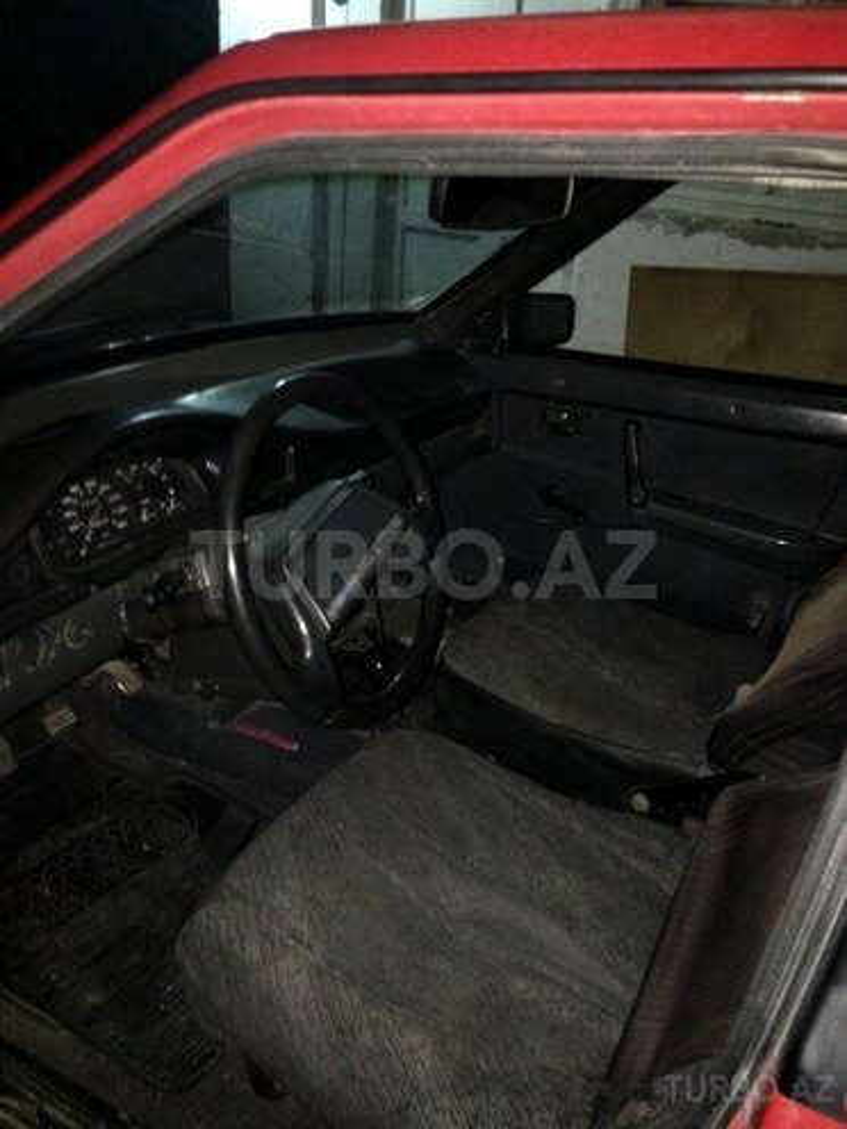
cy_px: 564
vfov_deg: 61.7
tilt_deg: -27.2
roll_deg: -4.2
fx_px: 946
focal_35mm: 29
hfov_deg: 48.2
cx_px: 424
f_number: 2.2
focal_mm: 4.15
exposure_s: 1/17
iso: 400
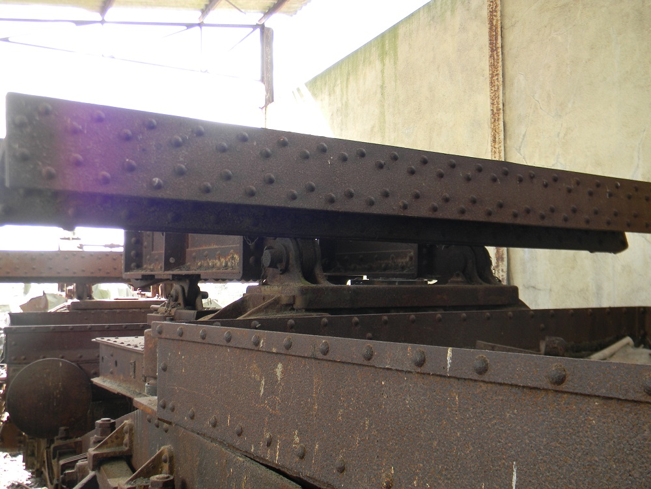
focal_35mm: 36
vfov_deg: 39.7
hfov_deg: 51.4
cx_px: 326
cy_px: 244
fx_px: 677
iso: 80
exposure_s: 1/34.6
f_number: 3.7
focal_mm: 6.4
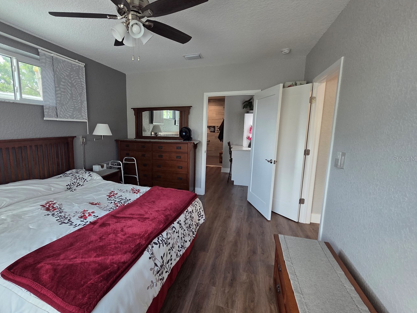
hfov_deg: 93.3
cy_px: 159
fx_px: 193
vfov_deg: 78.1
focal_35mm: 16
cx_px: 167
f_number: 2.2
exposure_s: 1/120
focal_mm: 2.2
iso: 200
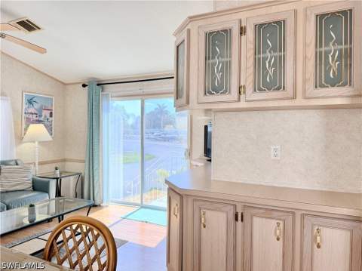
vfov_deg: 56.7
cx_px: 181
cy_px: 136
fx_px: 251
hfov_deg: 71.7
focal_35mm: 24
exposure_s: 1/187
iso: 80
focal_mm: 6.76
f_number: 1.78
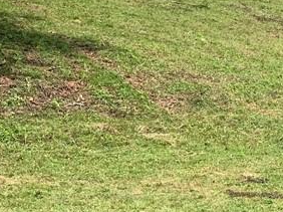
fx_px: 1544
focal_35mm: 189
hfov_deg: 10.1
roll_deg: -0.6
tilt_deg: +6.9
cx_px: 454
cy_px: 102
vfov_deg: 7.8
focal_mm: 6
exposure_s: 1/826
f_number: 2.4
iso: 16
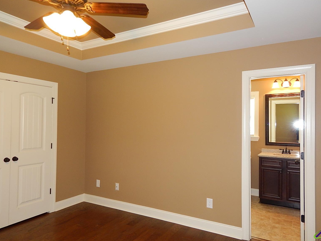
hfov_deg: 71.6
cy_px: 123
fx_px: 223
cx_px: 166
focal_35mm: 24
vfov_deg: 56.8
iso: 200
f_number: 3
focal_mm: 4
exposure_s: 1/30
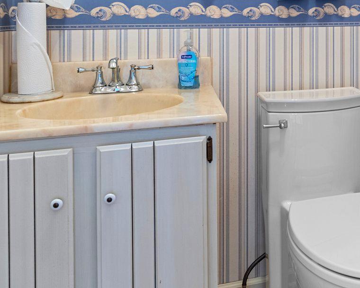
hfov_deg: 39.4
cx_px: 333
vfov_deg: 33.2
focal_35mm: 43
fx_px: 458
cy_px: 32
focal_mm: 17
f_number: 8
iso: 500
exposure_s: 1/2.5
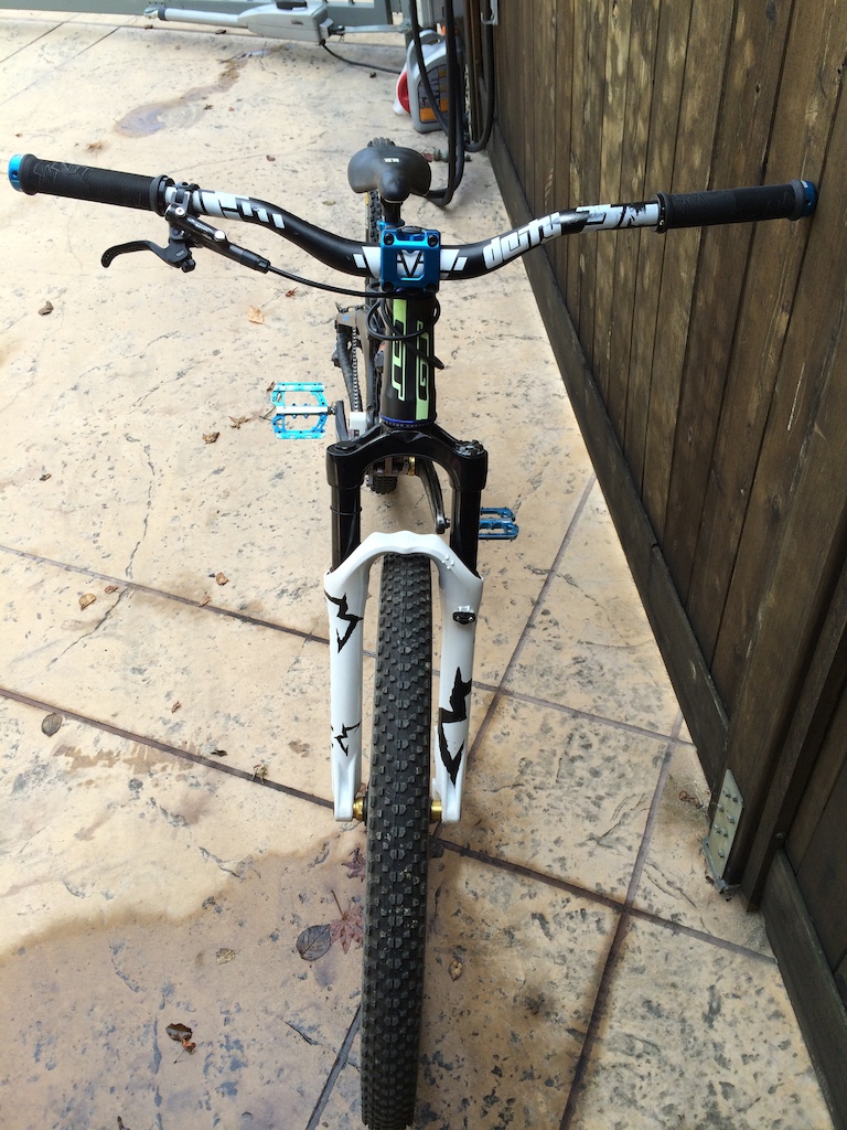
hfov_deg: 48.2
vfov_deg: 61.7
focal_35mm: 29
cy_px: 565
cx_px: 424
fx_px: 946
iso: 32
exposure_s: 1/326
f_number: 2.2
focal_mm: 4.15
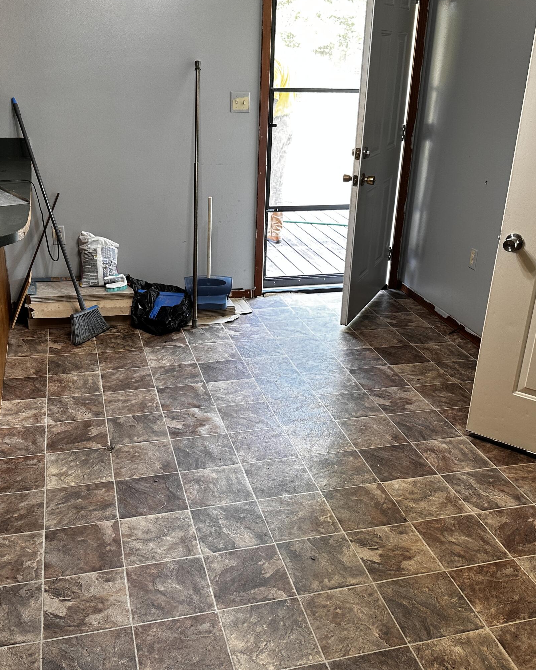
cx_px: 258
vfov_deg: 51.5
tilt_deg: -23.4
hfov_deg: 42.2
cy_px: 349
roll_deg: -1.0
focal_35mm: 35
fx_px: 694
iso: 125
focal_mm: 6.86
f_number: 1.78
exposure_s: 1/60
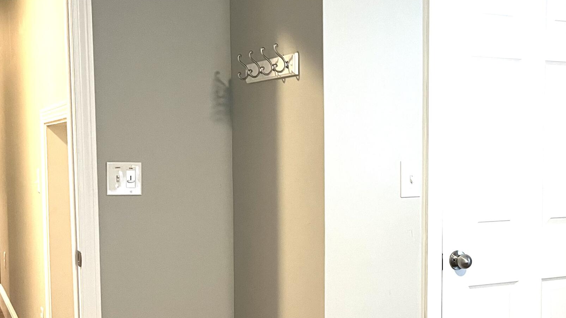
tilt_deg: -4.0
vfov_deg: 22.6
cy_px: 201
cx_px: 394
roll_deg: +0.0
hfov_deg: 38.6
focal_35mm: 53
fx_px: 795
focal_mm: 5.7
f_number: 1.5
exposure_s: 1/60
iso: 250
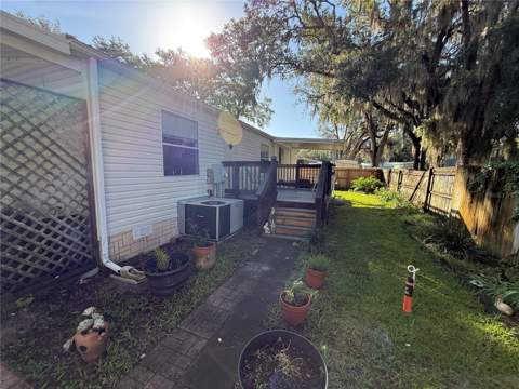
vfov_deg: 85.7
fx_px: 210
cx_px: 260
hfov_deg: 102.1
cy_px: 194
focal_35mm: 14
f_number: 2.2
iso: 64
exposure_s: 1/486
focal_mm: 2.22
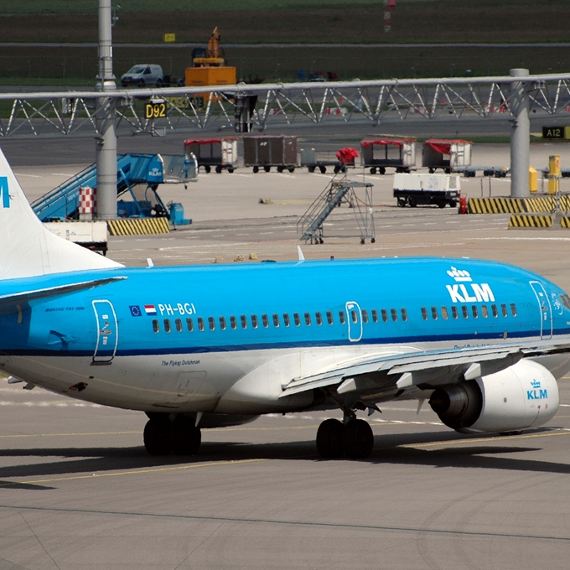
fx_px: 9296
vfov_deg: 3.5
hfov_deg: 3.5
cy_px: 285
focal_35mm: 499
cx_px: 303
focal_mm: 260
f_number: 5.6
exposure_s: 1/2000
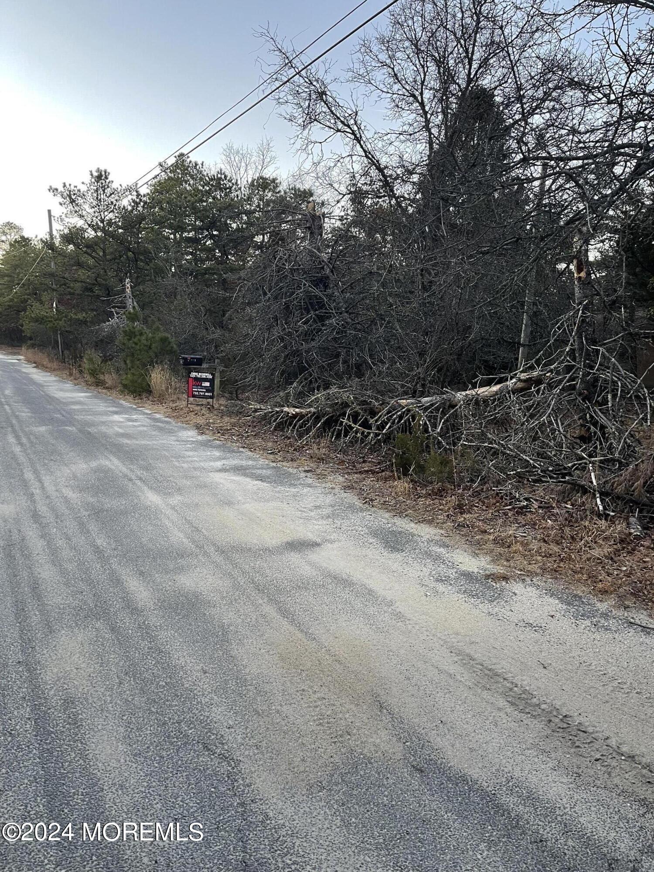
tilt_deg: -6.8
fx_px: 630
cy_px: 436
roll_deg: -2.4
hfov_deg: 54.9
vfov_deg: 69.4
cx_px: 327
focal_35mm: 25
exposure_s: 1/60
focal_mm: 5.1
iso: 160
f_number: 1.6
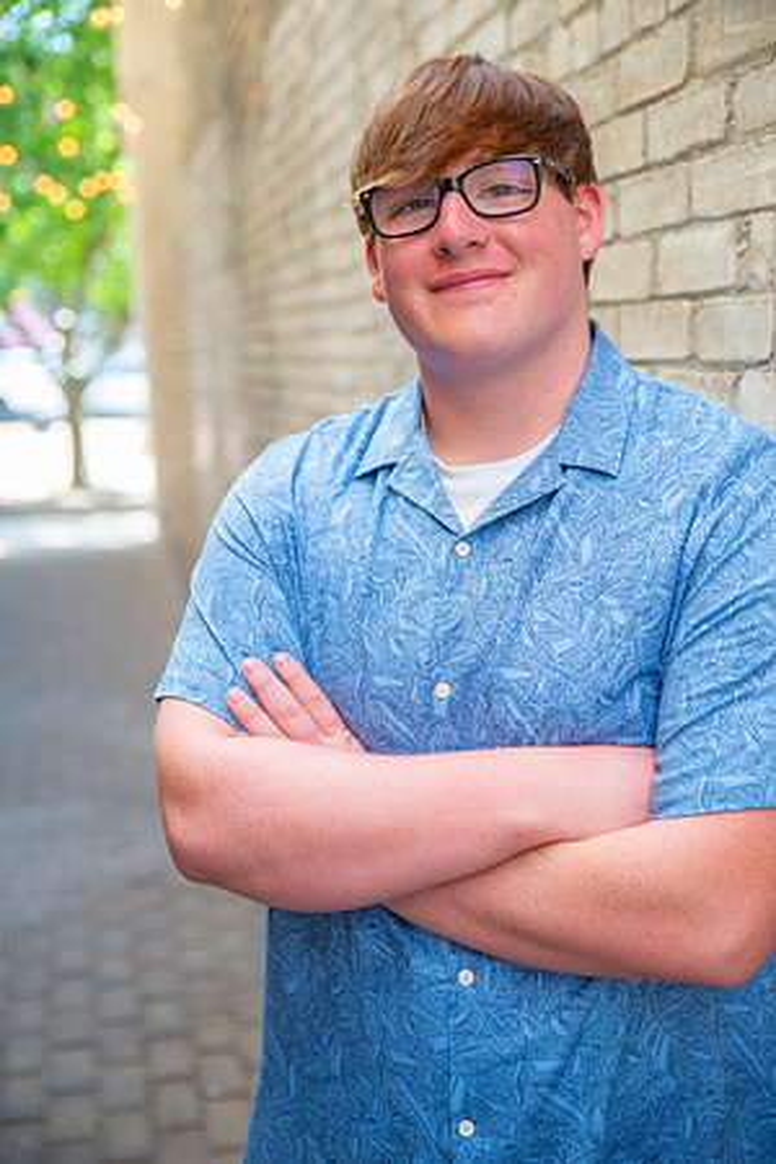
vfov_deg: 41.1
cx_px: 388
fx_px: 1552
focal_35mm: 48
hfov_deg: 28.1
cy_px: 582
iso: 160
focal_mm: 48
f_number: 2.8
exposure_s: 1/125
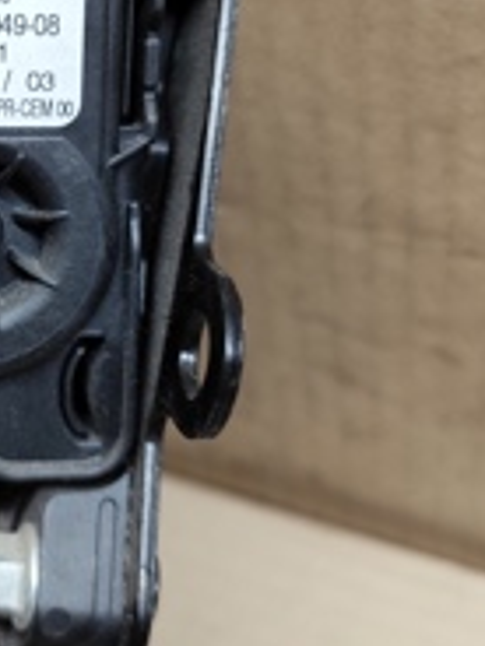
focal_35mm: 60
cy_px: 218
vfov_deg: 31.9
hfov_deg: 23.3
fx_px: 1121
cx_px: -18
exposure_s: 1/120
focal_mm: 6.19
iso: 320
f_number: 1.65
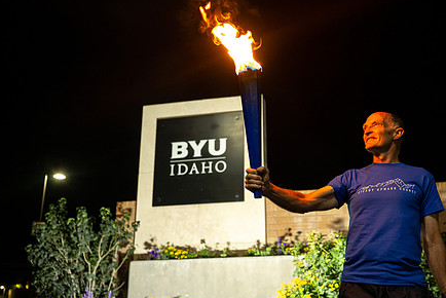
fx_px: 496
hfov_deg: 48.3
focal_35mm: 40
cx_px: 256
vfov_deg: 33.4
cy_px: 155
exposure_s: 1/100
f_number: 2.8
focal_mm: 28
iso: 1250
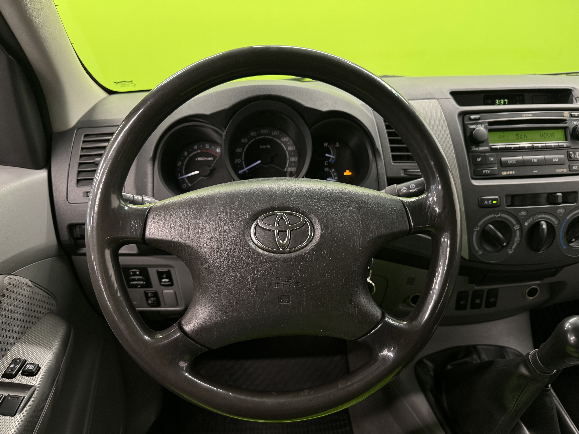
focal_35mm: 24
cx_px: 290
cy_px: 217
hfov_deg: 71.6
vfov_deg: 56.8
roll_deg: -0.8
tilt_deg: -23.7
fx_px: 401
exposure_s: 1/50
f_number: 1.78
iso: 320
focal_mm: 6.76
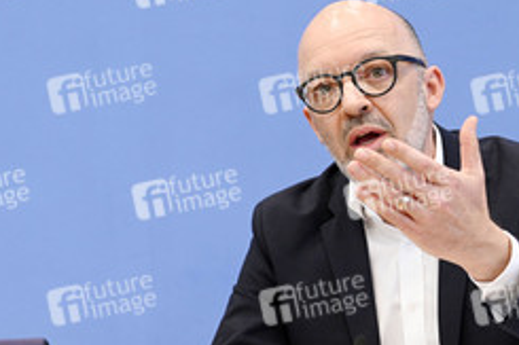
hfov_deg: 15.8
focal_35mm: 129
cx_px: 130
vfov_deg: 10.6
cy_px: 142
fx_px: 1858
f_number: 5
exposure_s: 1/640
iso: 3200
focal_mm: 70
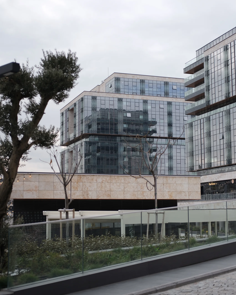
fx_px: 524
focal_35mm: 60
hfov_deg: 25.4
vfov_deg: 31.4
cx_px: 118
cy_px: 147
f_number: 2
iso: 160
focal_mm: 35
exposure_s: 1/4000
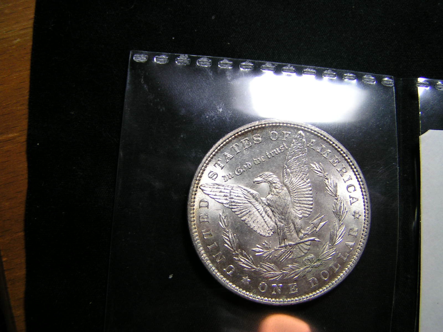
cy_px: 166
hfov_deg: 49.0
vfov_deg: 37.7
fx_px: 486
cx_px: 222
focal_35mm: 38
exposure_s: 1/50
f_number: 3.5
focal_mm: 5.8
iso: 50
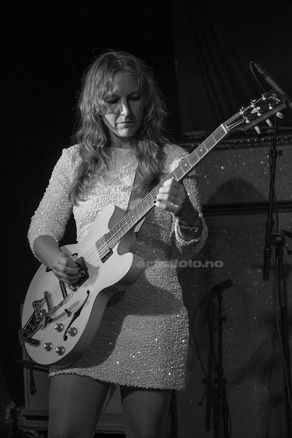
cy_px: 219
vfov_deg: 31.4
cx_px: 146
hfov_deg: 21.2
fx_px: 780
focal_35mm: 64
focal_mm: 64
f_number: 2.8
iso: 800
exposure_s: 1/320
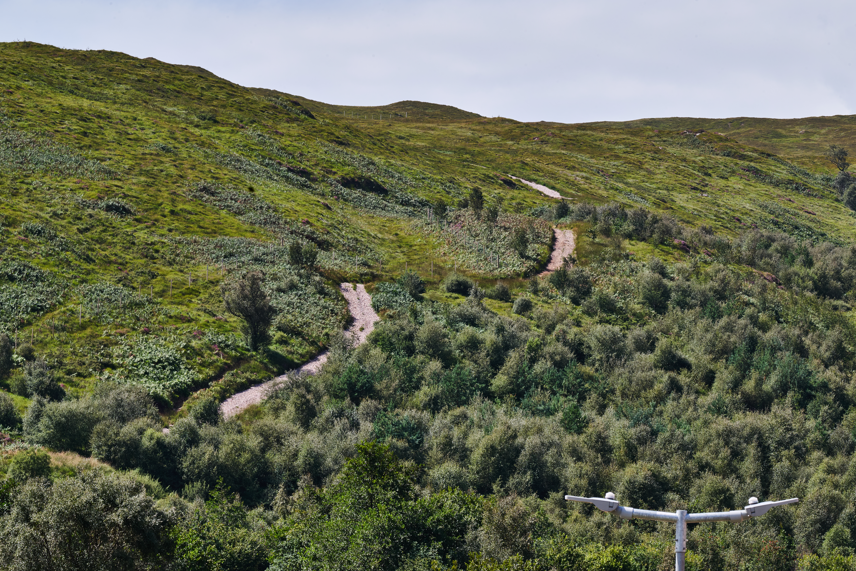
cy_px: 286
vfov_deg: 6.9
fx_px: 4755
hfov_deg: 10.3
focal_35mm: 200
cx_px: 428
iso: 160
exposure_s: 1/80
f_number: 22
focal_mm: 200
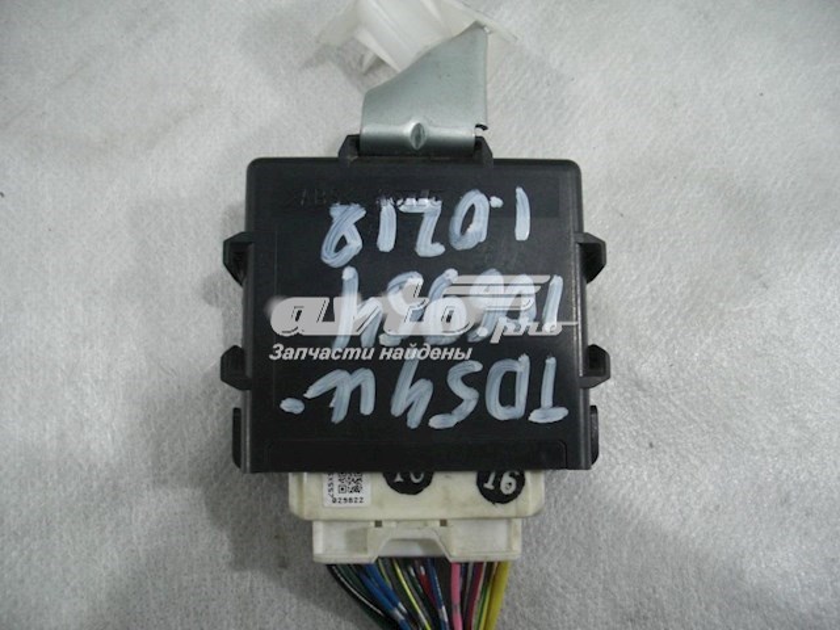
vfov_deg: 39.7
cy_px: 315
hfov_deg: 51.4
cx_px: 420
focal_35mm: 36
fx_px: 874
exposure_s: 1/20
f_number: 2.8
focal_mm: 6.3
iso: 200
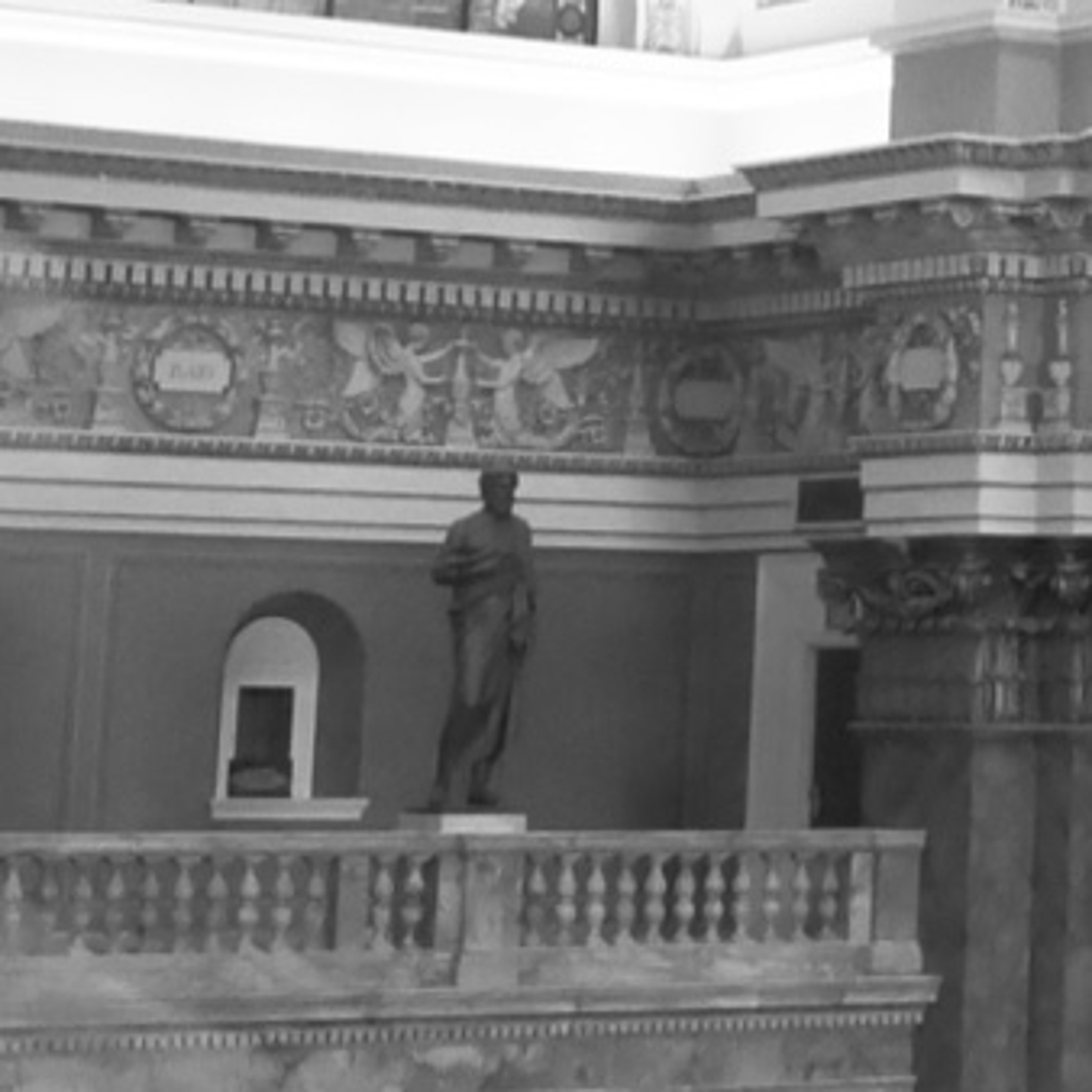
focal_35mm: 134
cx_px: 2113
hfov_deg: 11.8
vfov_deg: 12.6
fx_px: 4783
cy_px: -312
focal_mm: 12
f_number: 3.5
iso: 3200
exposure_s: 1/200
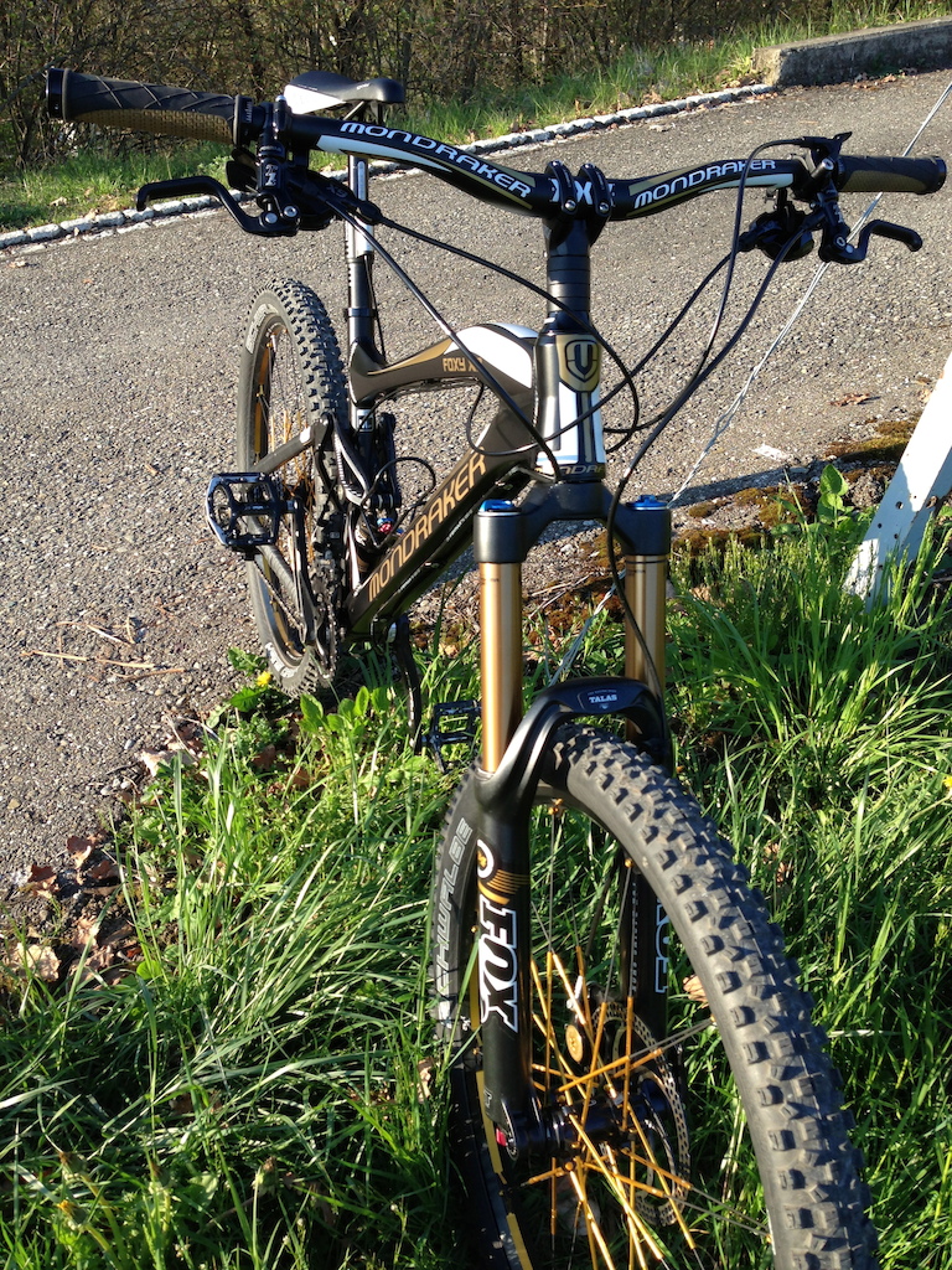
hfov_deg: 42.9
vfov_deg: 55.4
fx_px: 1210
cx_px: 476
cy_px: 635
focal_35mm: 33
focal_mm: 4.13
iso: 50
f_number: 2.4
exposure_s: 1/276
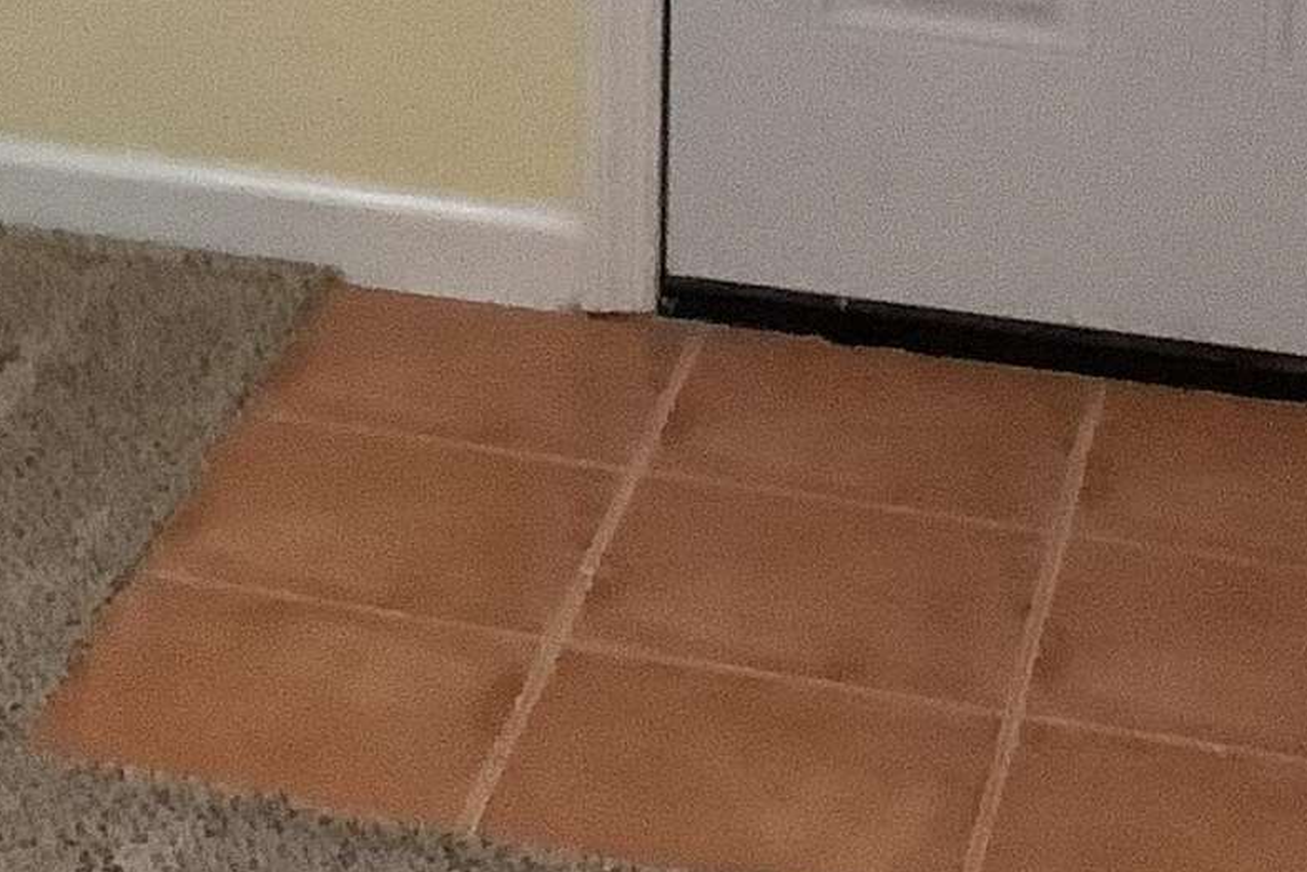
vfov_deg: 10.3
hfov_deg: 15.4
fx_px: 4574
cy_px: -629
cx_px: -437
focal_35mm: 126
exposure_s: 1/60
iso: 320
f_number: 2.4
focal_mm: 3.3
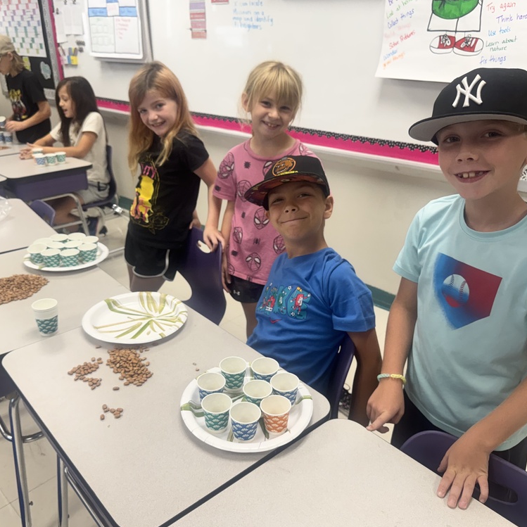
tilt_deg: -25.6
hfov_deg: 55.6
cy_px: 266
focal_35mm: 29
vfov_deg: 55.6
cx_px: 253
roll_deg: +0.4
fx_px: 500
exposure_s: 1/120
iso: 200
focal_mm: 6.76
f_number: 1.78
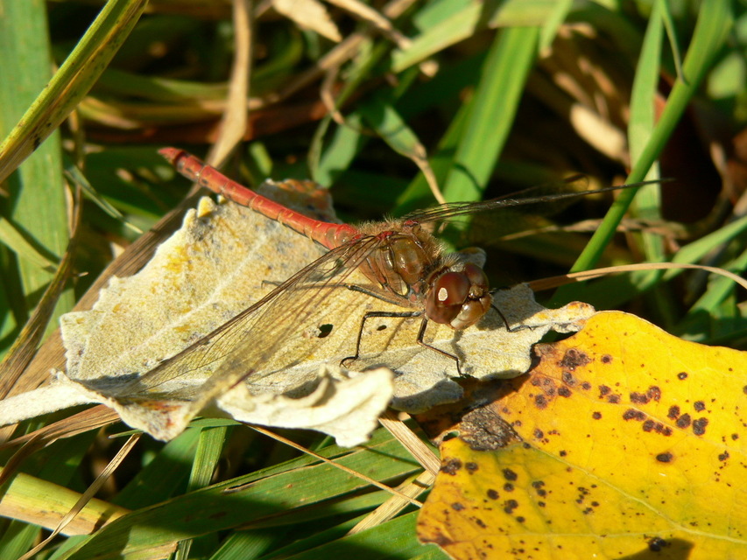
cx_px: 374
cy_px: 280
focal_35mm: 107
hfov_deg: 18.4
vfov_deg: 13.8
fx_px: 2309
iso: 80
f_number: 4
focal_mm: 17.8
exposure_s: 1/400
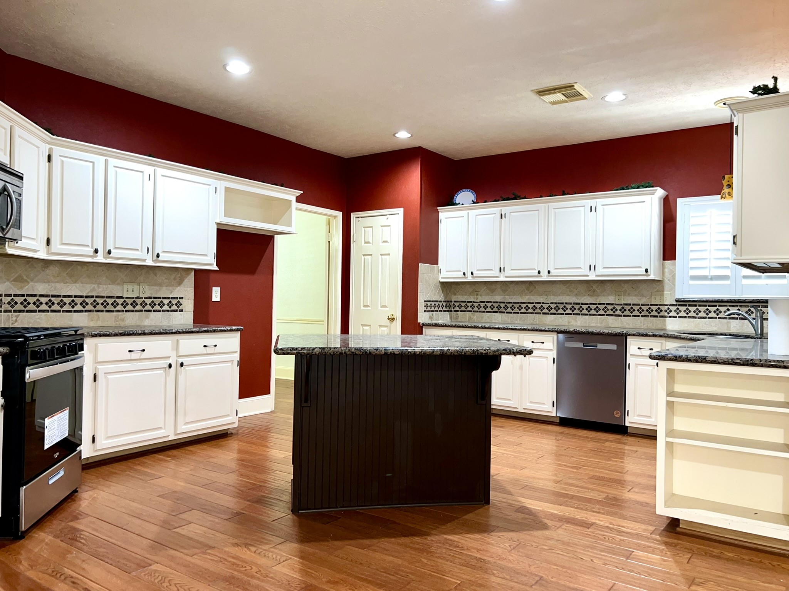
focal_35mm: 26
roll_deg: +0.7
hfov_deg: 67.3
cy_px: 296
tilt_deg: -0.2
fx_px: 593
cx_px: 394
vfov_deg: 53.1
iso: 64
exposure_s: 1/16
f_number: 1.5
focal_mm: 5.7
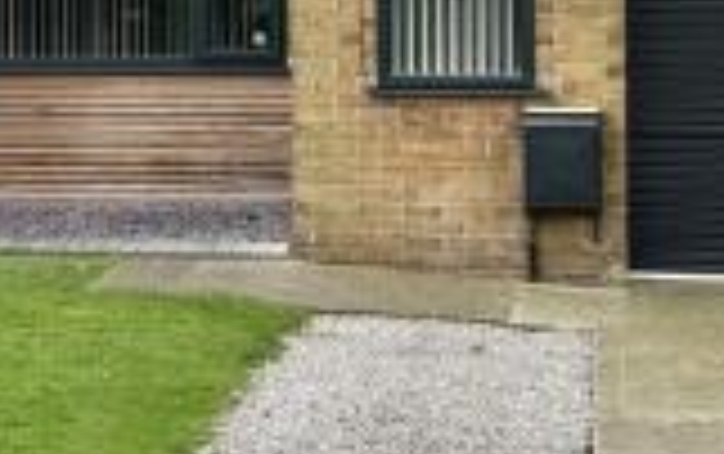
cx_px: 263
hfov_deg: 22.5
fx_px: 1817
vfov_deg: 14.0
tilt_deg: +0.5
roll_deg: +0.4
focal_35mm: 92
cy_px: -38
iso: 80
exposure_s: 1/1212
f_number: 1.78
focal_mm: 6.86
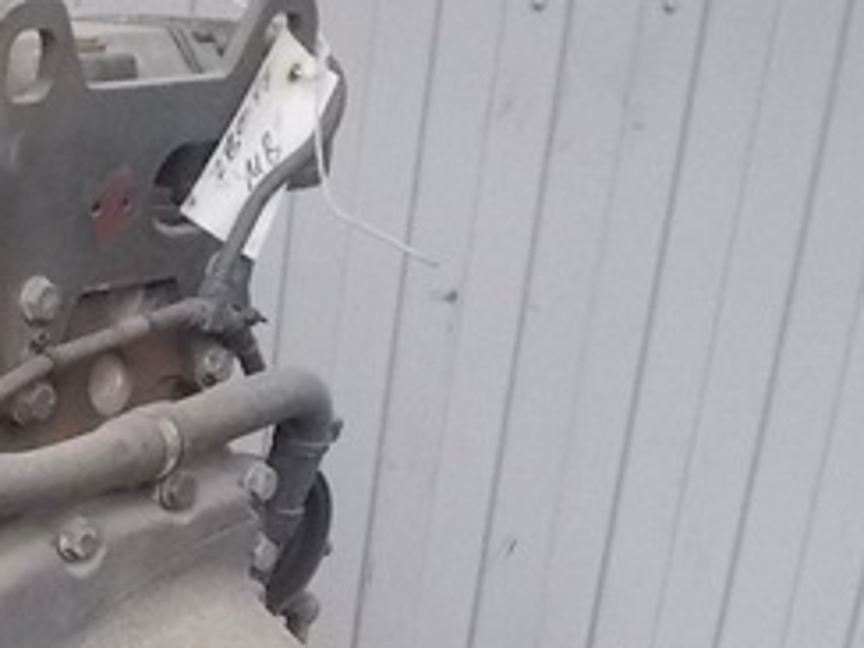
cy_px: 701
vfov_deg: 18.7
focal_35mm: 76
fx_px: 1897
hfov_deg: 23.4
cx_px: -174
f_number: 3.3
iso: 400
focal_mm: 4.1
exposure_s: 1/250
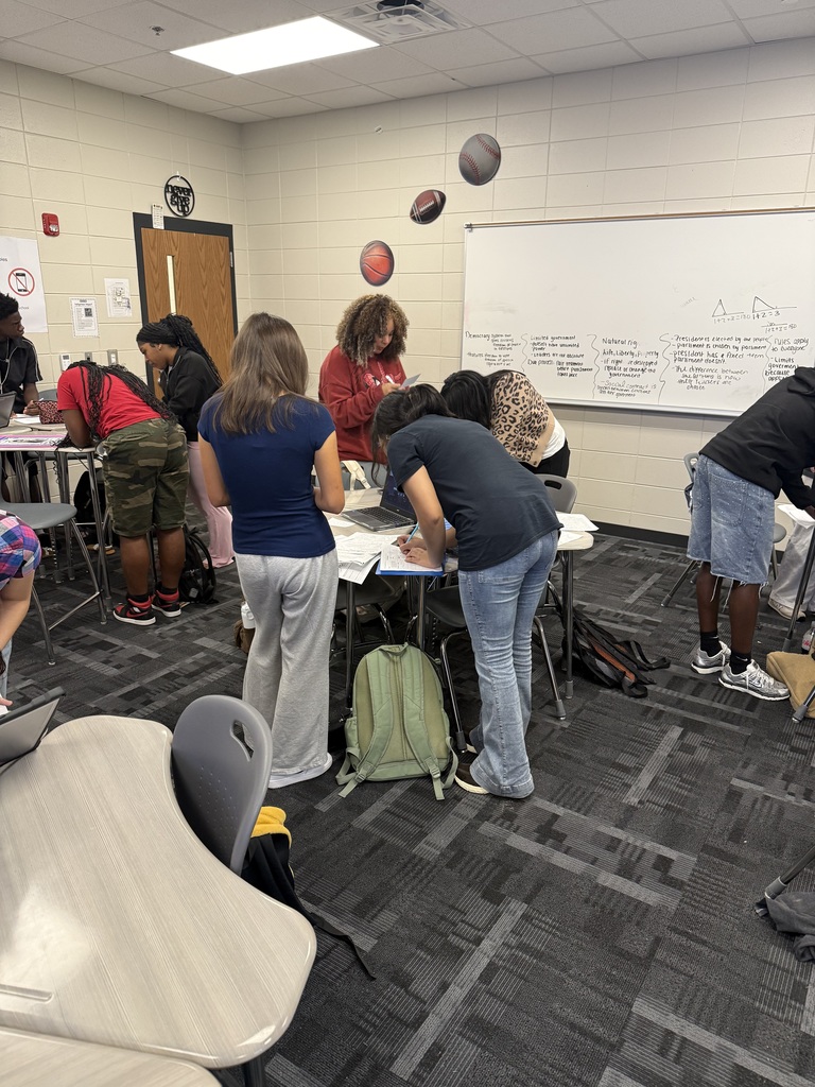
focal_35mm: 24
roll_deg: -0.7
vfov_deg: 71.6
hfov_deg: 56.8
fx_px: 753
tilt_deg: -16.8
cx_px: 408
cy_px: 544
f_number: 1.78
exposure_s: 1/60
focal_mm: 6.76
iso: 250
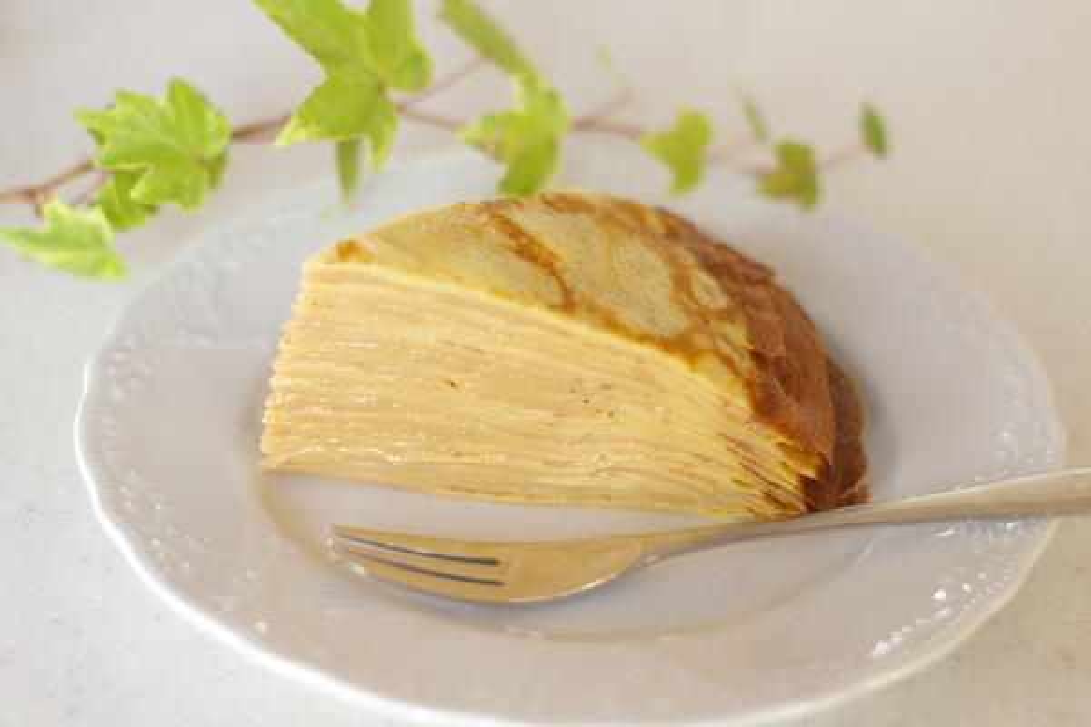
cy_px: 364
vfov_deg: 18.2
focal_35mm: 75
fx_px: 2273
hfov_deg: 27.0
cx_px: 546
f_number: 2.8
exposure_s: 1/20
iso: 200
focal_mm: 50
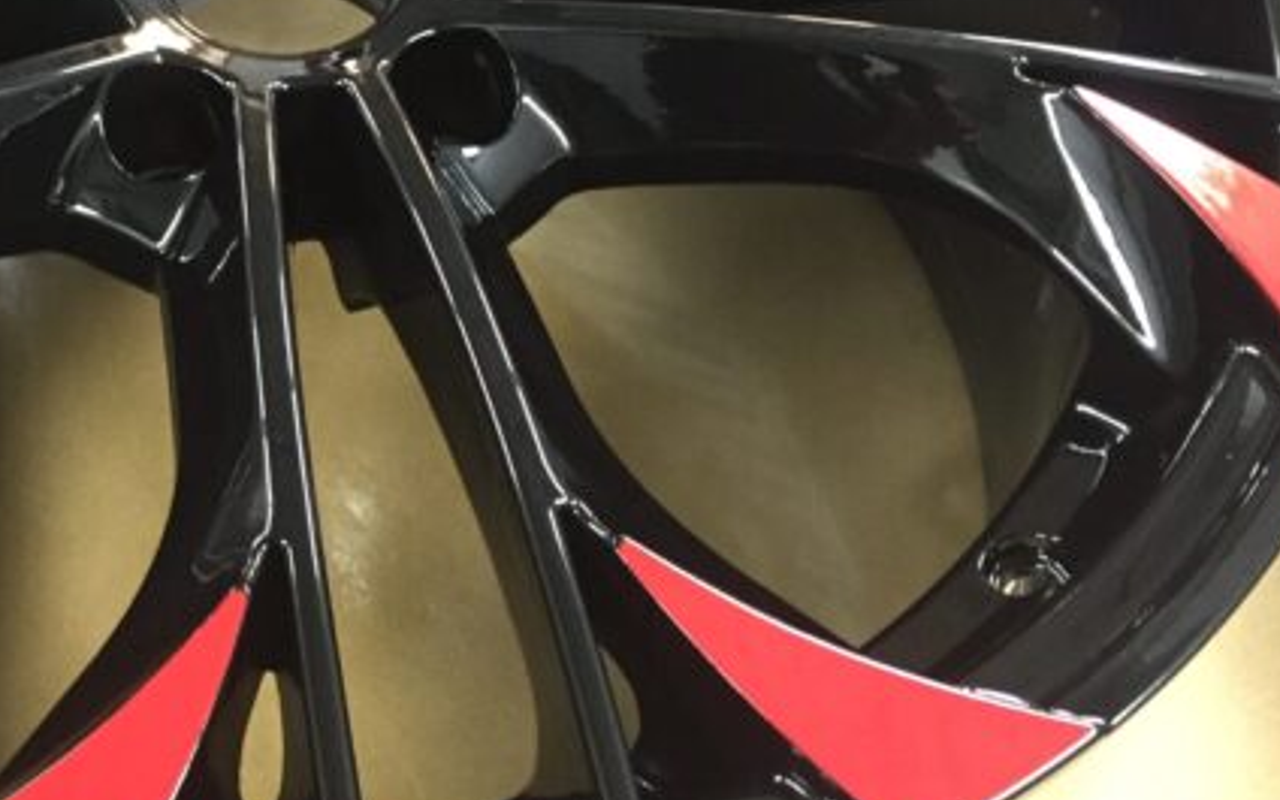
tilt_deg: -52.0
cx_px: 257
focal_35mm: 58
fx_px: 2023
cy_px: 109
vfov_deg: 21.9
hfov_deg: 34.1
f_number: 2.2
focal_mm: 4.15
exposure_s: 1/33
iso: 250
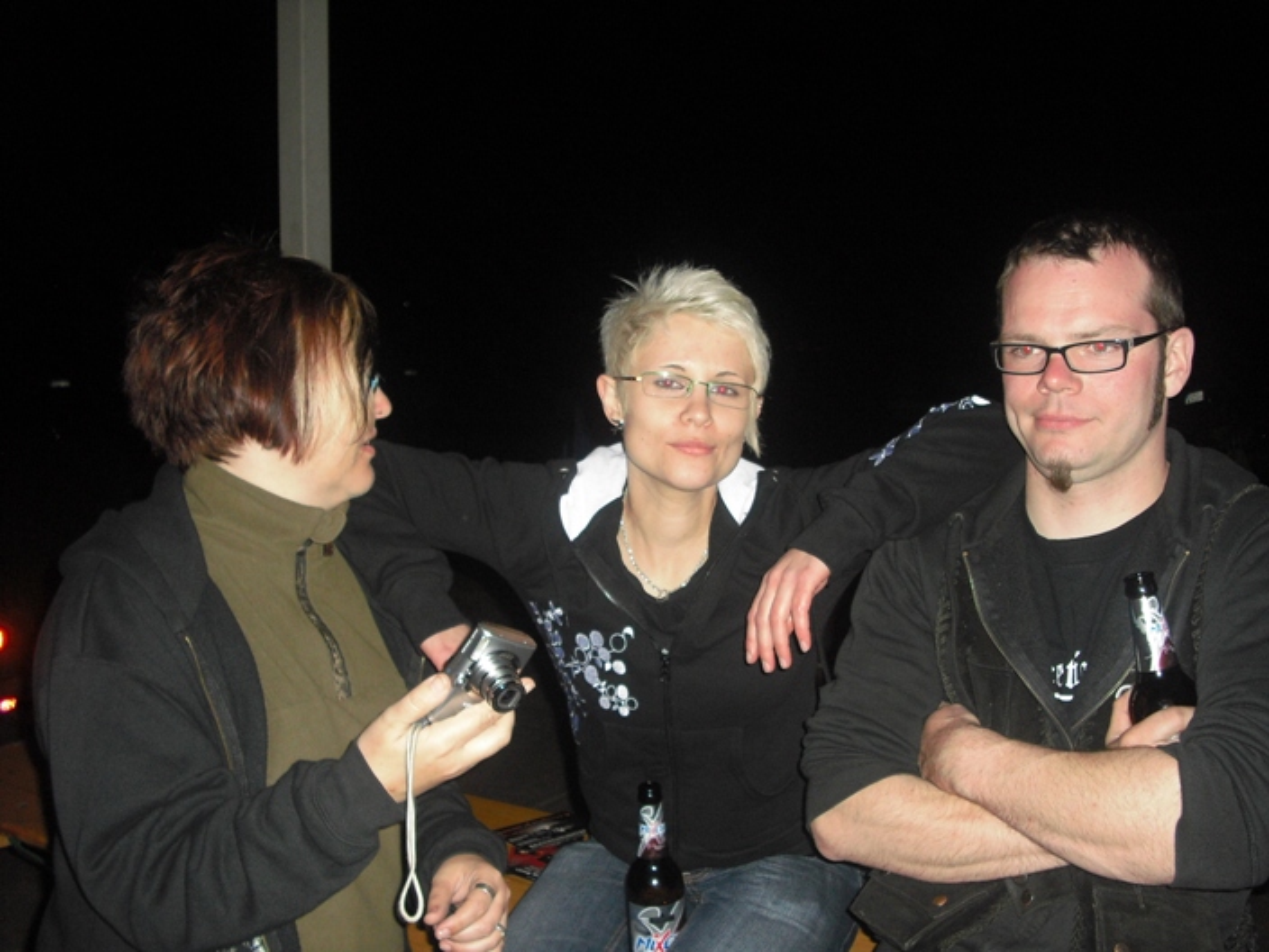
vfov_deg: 37.7
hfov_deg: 49.0
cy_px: 476
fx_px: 1393
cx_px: 634
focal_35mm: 38
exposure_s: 1/60
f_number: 2.8
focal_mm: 6.2
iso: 200
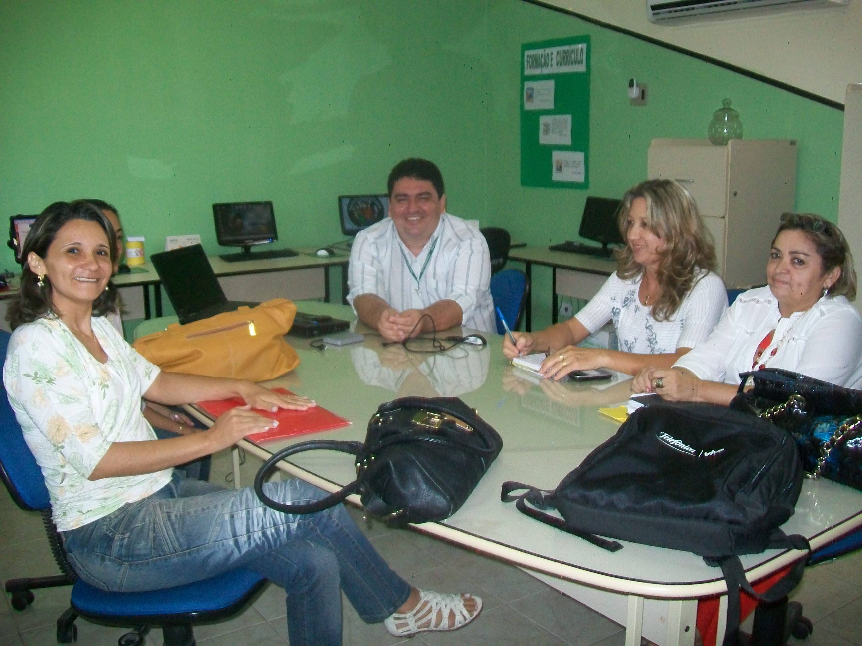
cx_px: 431
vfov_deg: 41.8
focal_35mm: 34
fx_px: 847
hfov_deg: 54.0
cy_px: 323
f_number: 2.7
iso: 200
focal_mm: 6.1
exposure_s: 1/125
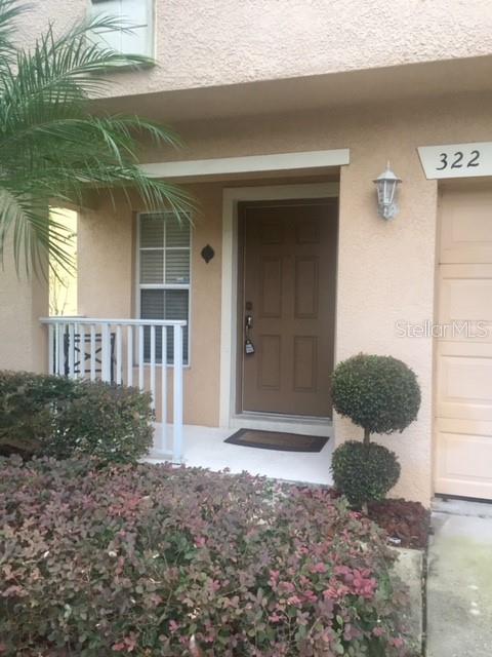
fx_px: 550
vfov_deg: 61.7
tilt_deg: -1.0
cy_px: 328
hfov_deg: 48.2
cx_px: 246
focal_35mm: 29
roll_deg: -0.5
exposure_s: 1/30
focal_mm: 4.15
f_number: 2.2
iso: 64
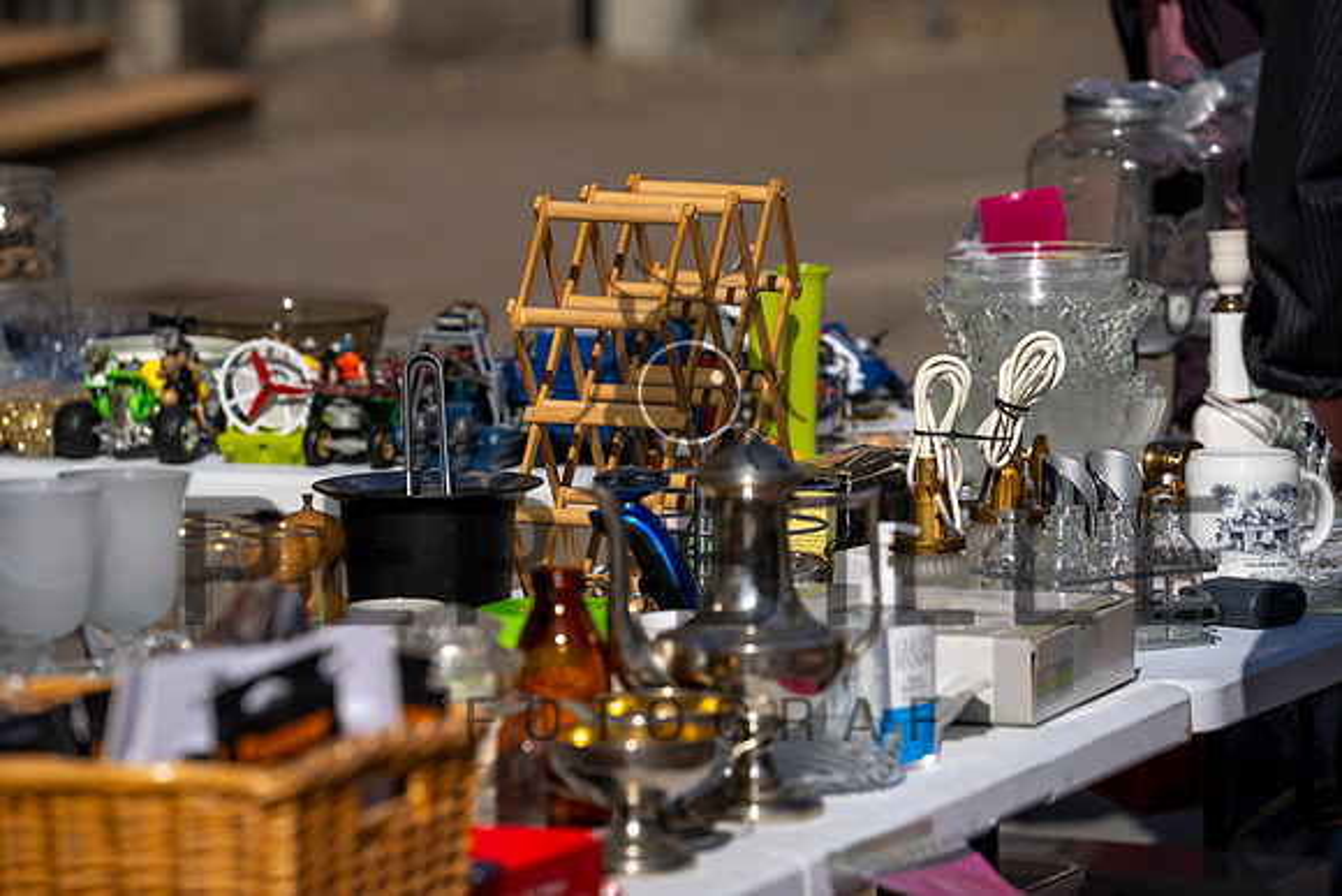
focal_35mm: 200
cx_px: 671
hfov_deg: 10.3
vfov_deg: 6.9
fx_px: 7457
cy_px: 448
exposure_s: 1/1250
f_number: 5
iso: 100
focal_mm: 200
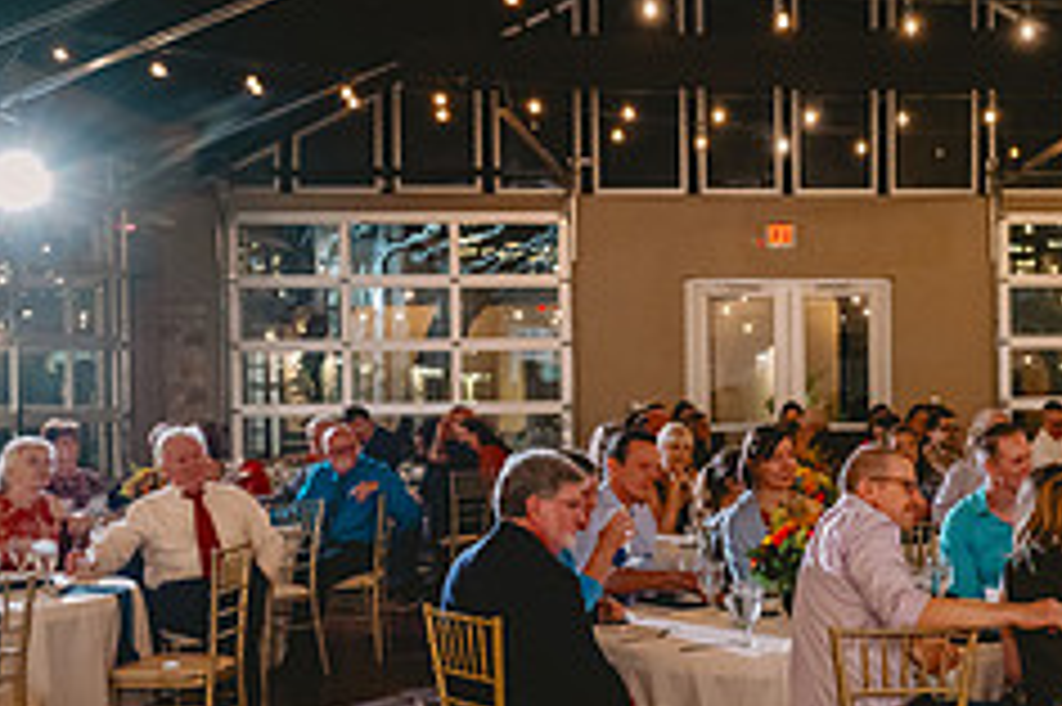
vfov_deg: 22.9
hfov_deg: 32.7
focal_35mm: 59
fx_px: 1739
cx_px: 904
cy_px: 429
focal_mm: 24
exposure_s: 1/100
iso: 2000
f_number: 2.8
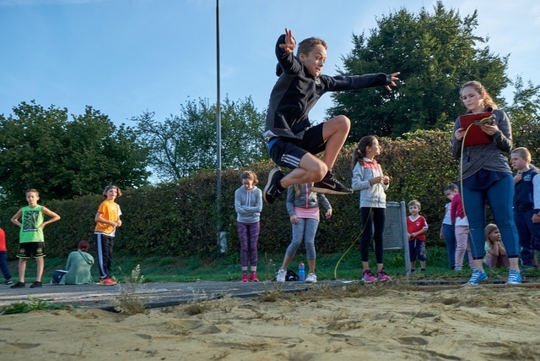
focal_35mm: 31
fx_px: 465
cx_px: 270
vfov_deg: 42.3
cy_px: 180
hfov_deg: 60.3
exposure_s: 1/400
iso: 200
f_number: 5
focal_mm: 20.5
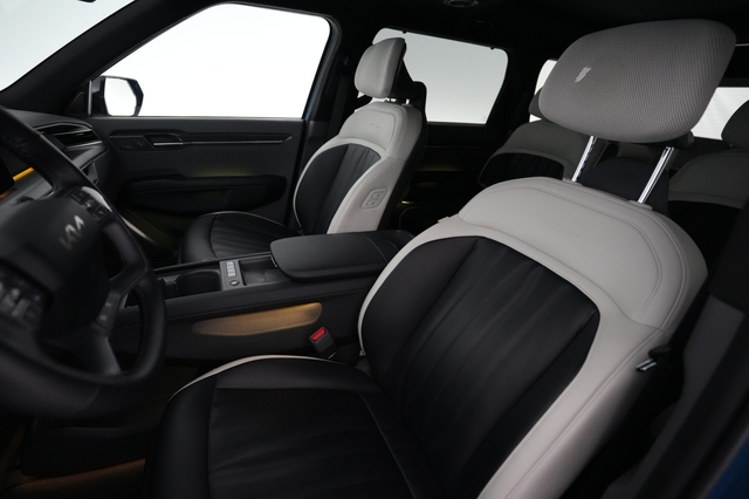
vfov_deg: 70.4
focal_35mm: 17
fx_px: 353
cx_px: 374
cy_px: 250
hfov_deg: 93.3
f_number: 2.8
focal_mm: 17
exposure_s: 1/250
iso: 8000
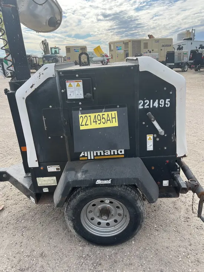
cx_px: 102
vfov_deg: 67.3
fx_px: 204
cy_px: 136
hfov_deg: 53.1
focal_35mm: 26
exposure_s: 1/2062
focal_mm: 5.1
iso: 50
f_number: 1.6
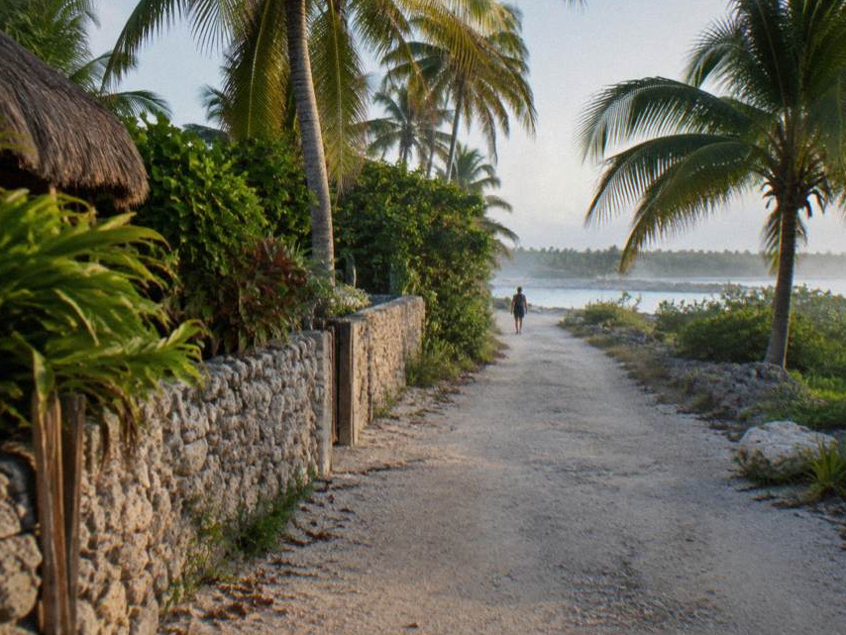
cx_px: 490
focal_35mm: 27
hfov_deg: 64.9
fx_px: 660
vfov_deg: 51.4
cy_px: 319
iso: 500
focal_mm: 24
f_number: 4.5
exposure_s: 1/1600
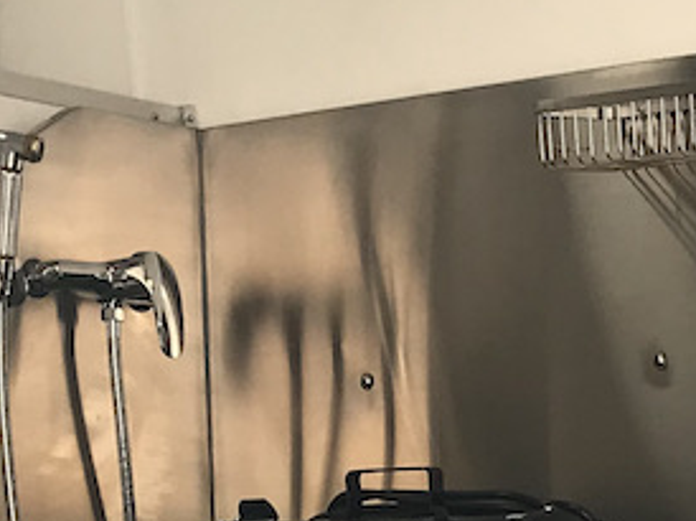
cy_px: 1187
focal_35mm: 131
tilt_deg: -11.1
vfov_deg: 10.1
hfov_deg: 14.7
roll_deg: -0.5
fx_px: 2632
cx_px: 747
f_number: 1.8
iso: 20
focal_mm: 3.99
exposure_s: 1/276
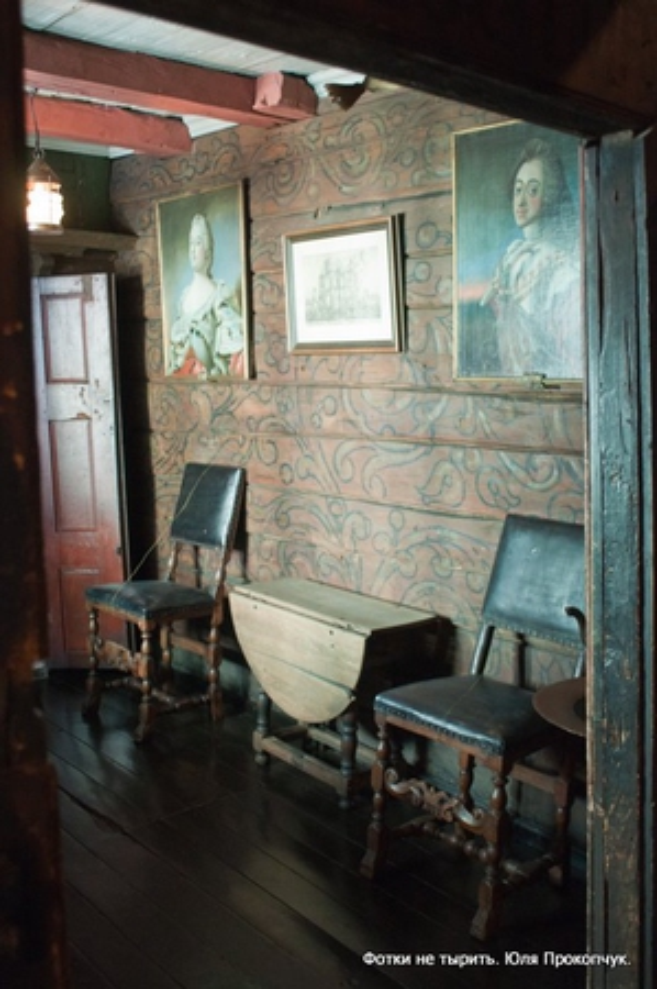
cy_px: 494
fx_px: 988
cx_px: 328
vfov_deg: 53.2
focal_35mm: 36
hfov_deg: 36.8
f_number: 3.5
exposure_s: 1/25
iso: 1250
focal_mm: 24
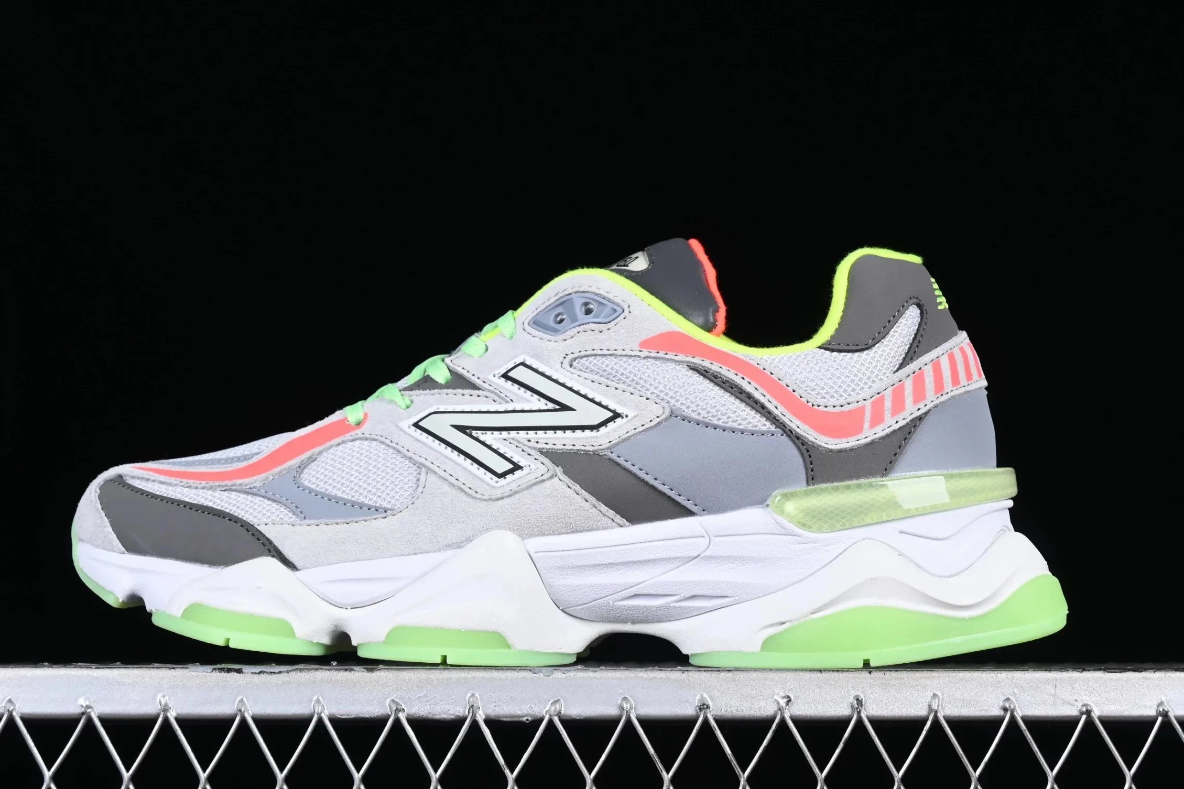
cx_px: 560
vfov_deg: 16.1
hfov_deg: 23.9
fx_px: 2795
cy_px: 396
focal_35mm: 85
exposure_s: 1/80
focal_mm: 50
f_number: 8
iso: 160
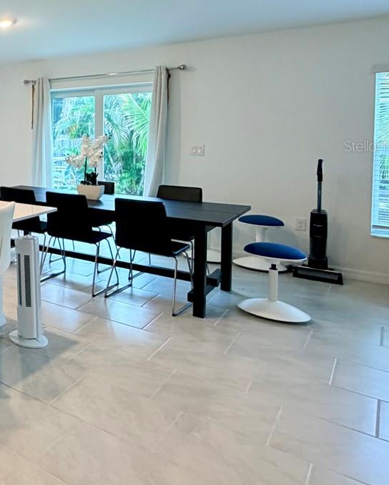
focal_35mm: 32
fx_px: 460
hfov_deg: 31.0
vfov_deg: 54.0
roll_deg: +1.2
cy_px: 146
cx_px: -158
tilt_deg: -2.1
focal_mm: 2.22
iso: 400
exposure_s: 1/60
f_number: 2.2
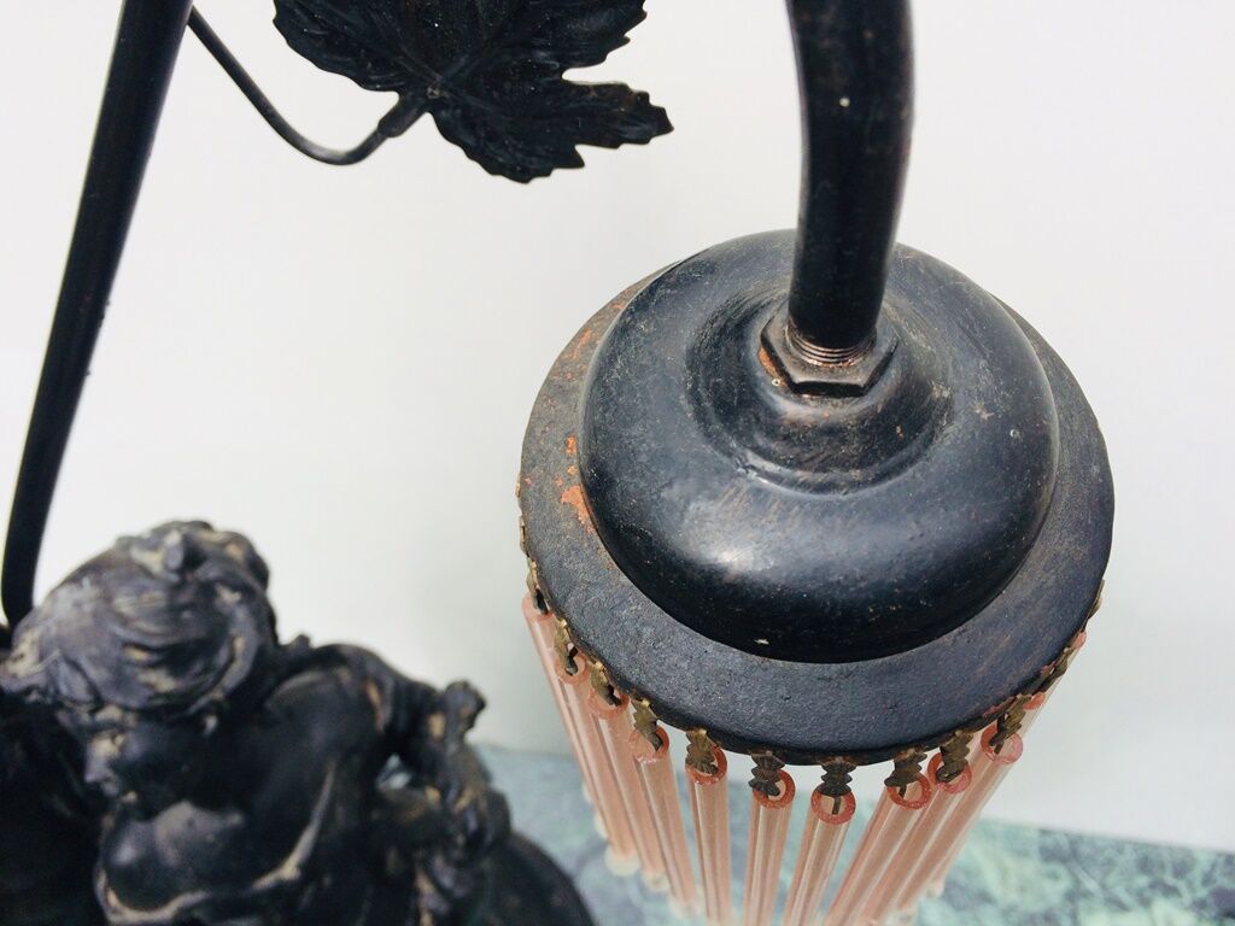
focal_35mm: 29
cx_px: 618
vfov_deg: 48.2
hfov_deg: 61.7
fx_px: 1035
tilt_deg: -58.6
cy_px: 463
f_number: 2.2
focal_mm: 4.15
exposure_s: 1/838
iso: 32
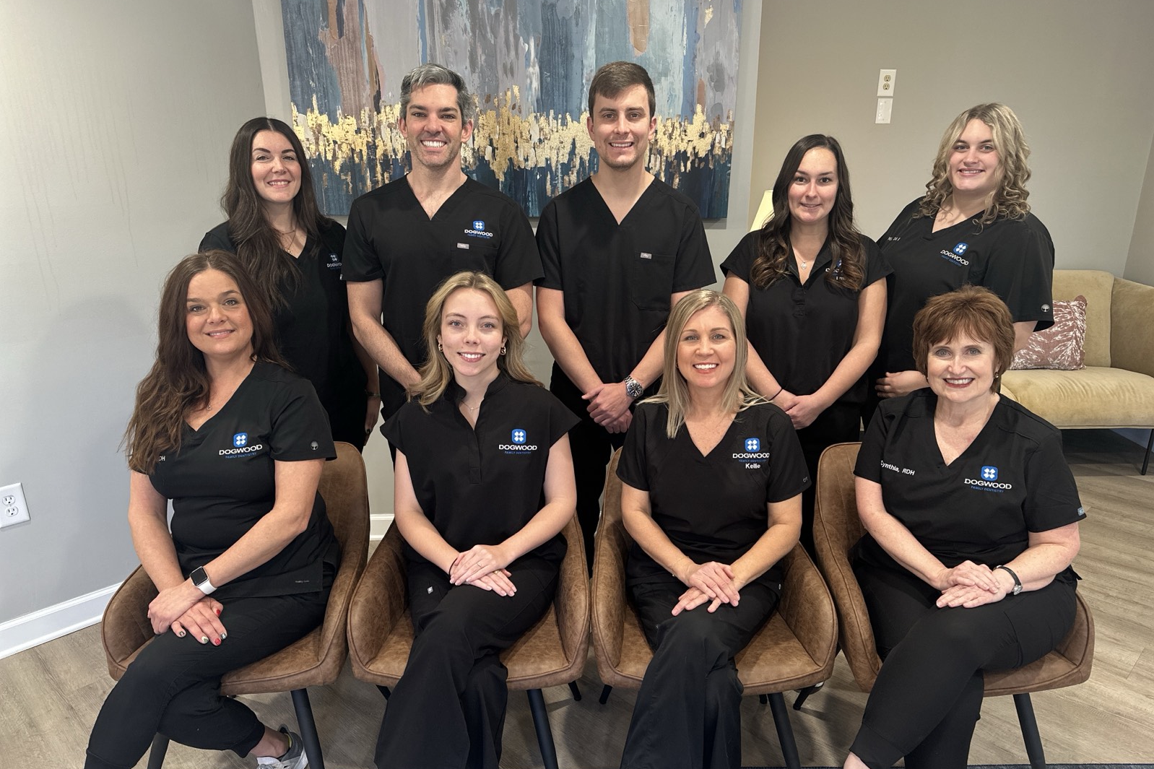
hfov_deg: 71.5
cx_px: 577
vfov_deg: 51.2
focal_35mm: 25
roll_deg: +0.0
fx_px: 801
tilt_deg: -19.2
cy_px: 423
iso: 125
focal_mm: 6.86
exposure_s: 1/60
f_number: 1.78
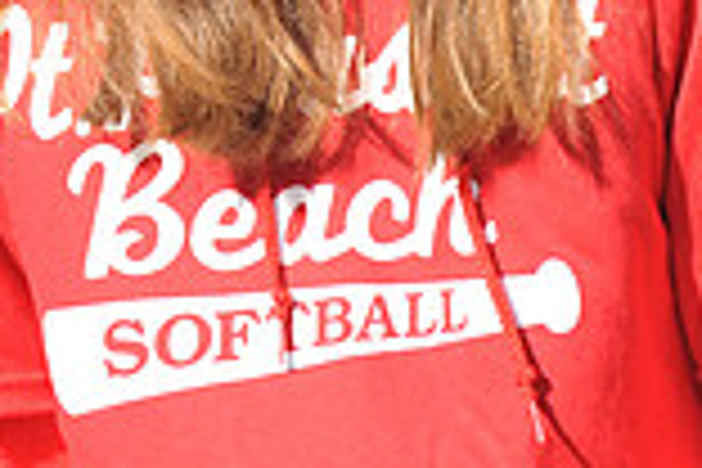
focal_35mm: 744
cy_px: -212
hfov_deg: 2.8
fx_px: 14507
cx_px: 135
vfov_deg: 1.8
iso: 400
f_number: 5.6
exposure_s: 1/800
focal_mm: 200
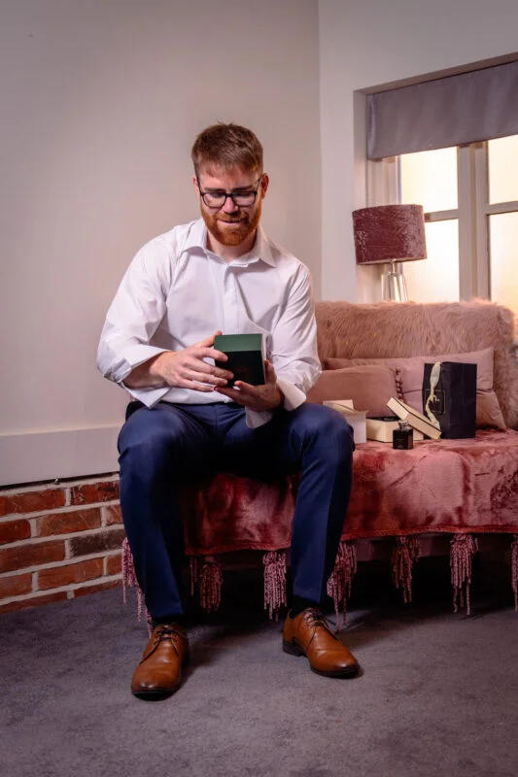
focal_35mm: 45
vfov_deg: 43.6
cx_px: 432
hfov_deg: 29.0
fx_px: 972
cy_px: 379
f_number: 3.2
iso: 250
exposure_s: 1/200
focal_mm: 29
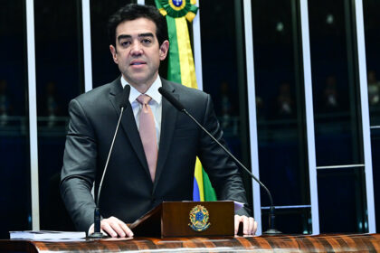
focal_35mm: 117
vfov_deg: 11.7
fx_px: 1235
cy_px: 126
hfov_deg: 17.5
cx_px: 190
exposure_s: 1/125
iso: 4000
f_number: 3.5
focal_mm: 78
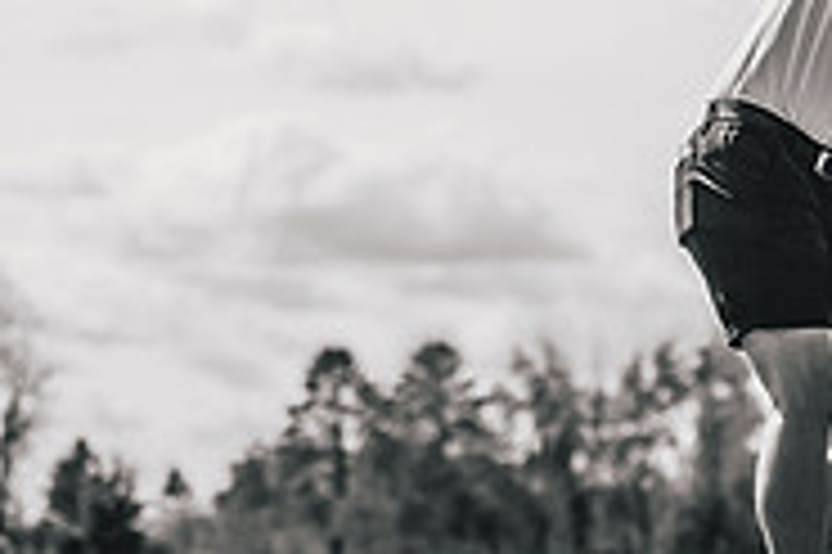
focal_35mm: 263
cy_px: 115
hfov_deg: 7.8
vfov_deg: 5.2
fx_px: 6073
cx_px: 904
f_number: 2.8
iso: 100
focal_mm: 81
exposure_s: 1/8000
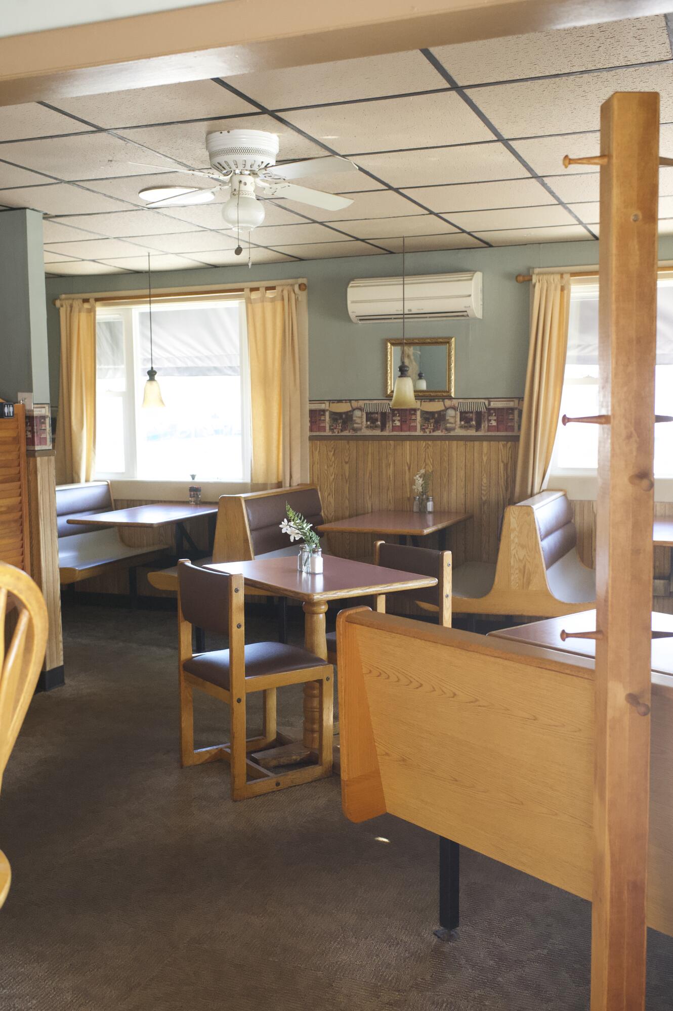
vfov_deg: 54.5
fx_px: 983
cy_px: 506
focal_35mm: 35
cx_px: 336
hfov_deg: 37.8
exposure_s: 1/250
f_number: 5
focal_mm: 35
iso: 7200
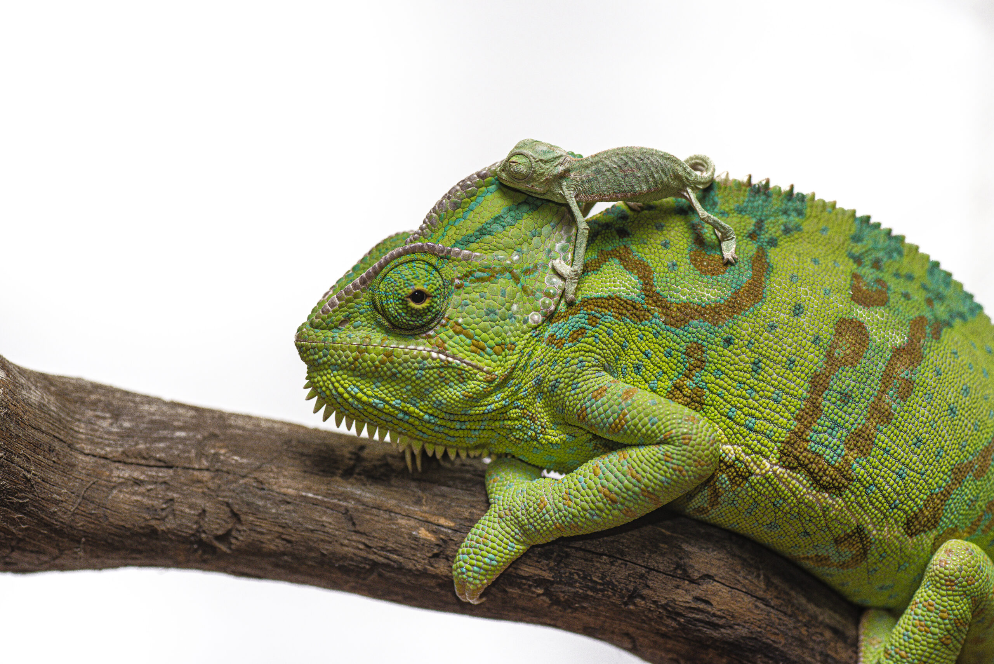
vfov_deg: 15.2
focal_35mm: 90
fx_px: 2486
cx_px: 497
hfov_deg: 22.6
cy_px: 332
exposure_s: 1/250
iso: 200
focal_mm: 90
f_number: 9
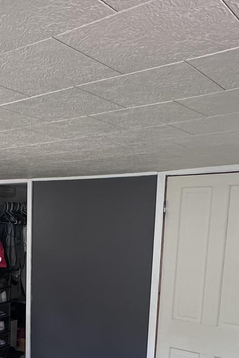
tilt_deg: -10.0
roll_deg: -0.6
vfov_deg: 41.4
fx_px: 448
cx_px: 6
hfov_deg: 28.2
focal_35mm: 45
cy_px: 296
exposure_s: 1/60
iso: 200
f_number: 2.2
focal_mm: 2.22
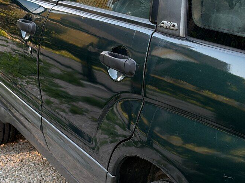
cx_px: 134
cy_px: 82
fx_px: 722
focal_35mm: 102
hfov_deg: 19.3
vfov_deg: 14.5
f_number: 1.6
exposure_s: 1/149
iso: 32
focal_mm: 5.96
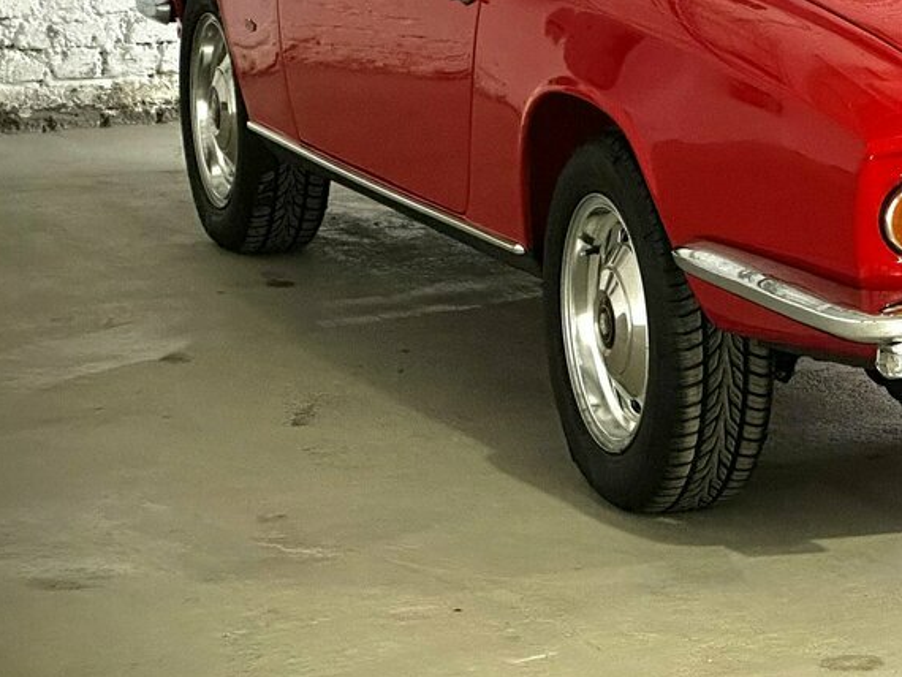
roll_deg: +0.2
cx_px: 866
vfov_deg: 9.1
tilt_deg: -8.7
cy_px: 117
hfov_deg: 12.1
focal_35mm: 162
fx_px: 4223
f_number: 2.8
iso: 640
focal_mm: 9
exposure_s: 1/60
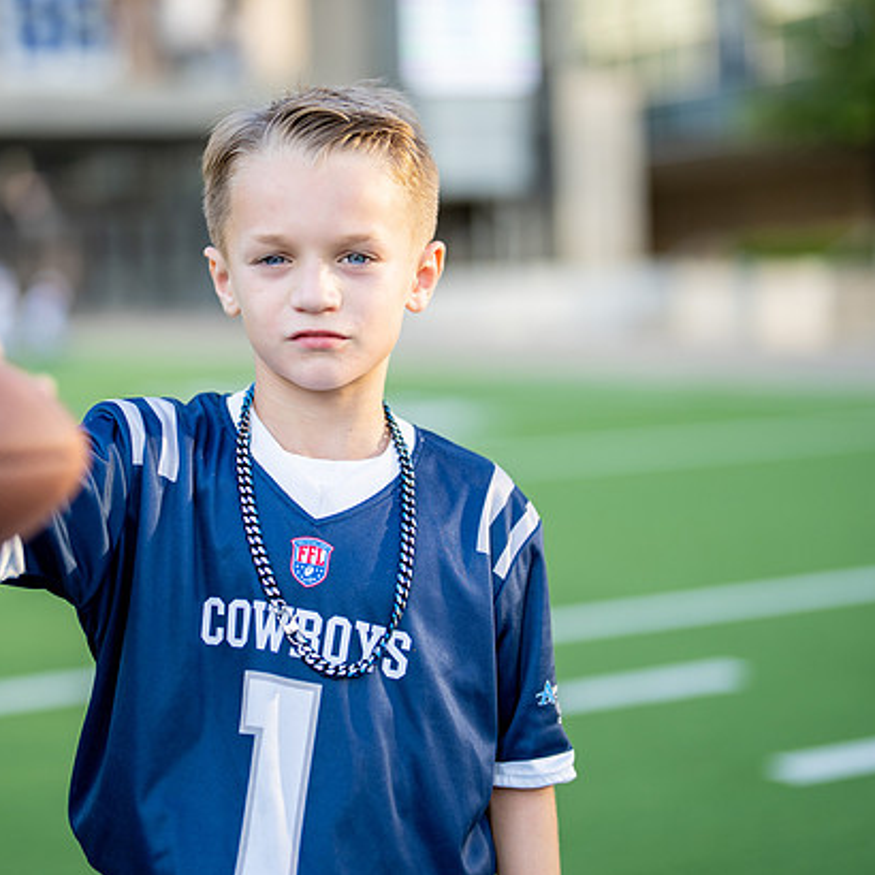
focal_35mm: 74
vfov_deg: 23.4
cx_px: 329
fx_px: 2116
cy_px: 402
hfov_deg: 23.3
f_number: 1.2
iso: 100
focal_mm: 50
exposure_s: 1/1600
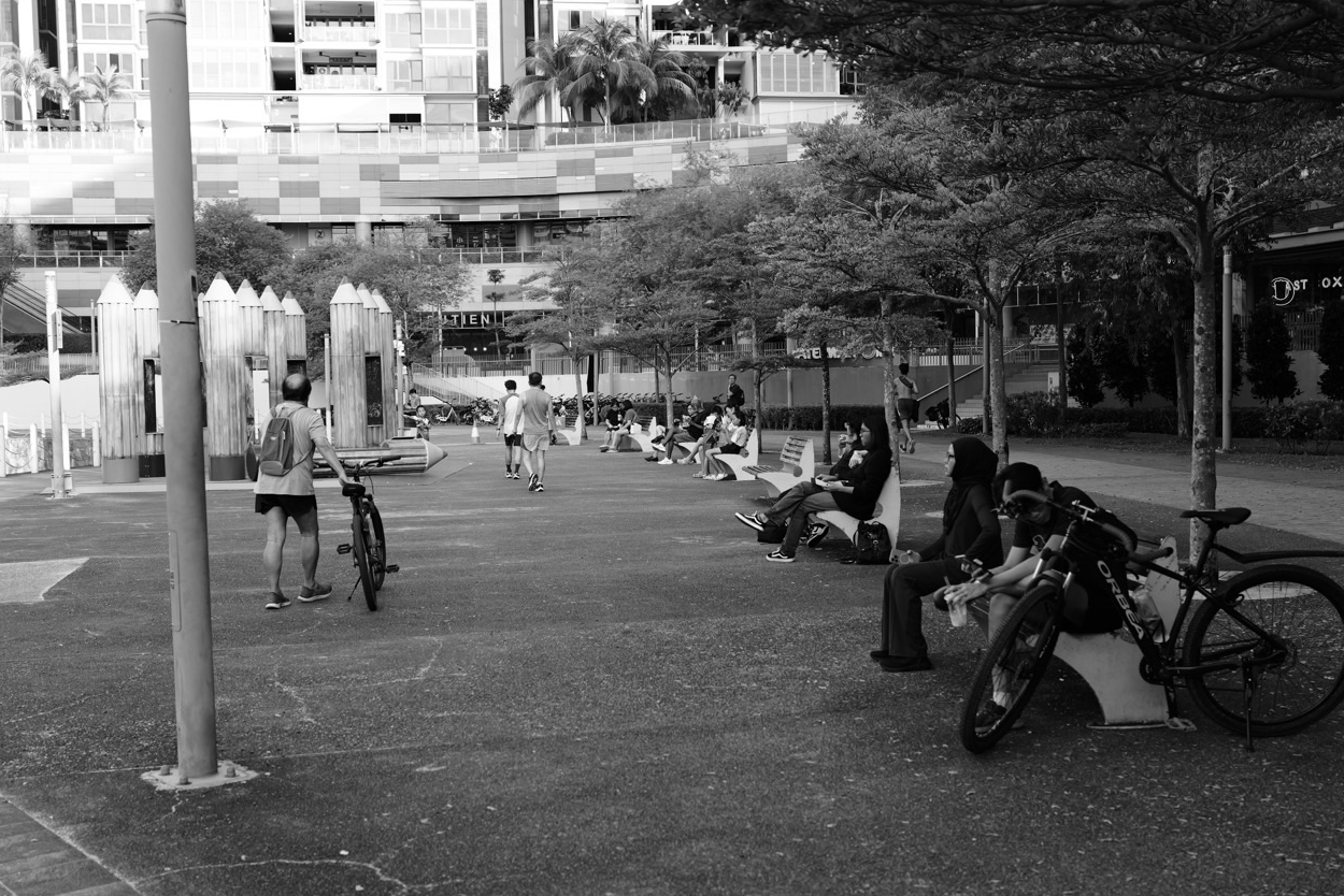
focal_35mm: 44
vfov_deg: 30.5
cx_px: 657
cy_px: 453
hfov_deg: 44.5
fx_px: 1643
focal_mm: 43
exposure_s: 1/160
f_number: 4
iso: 100
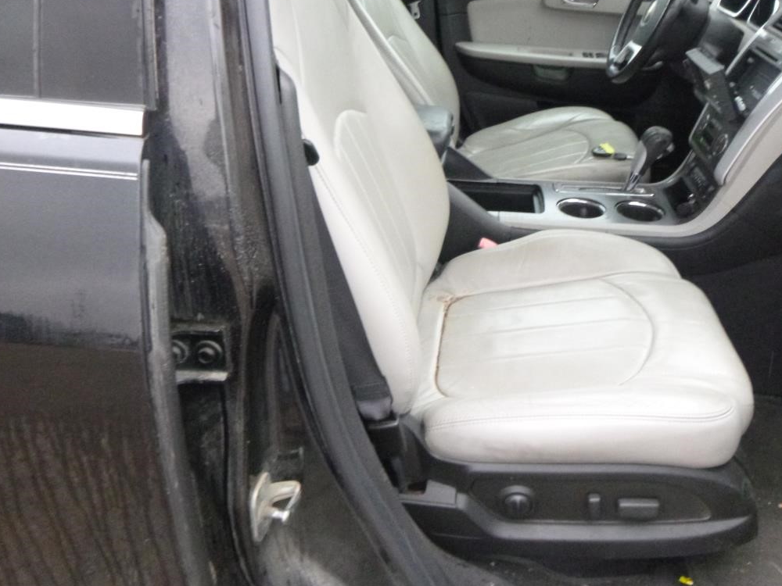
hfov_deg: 56.7
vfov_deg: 43.7
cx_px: 430
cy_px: 213
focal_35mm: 32
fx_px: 723
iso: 800
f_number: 3.9
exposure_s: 1/125
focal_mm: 4.5
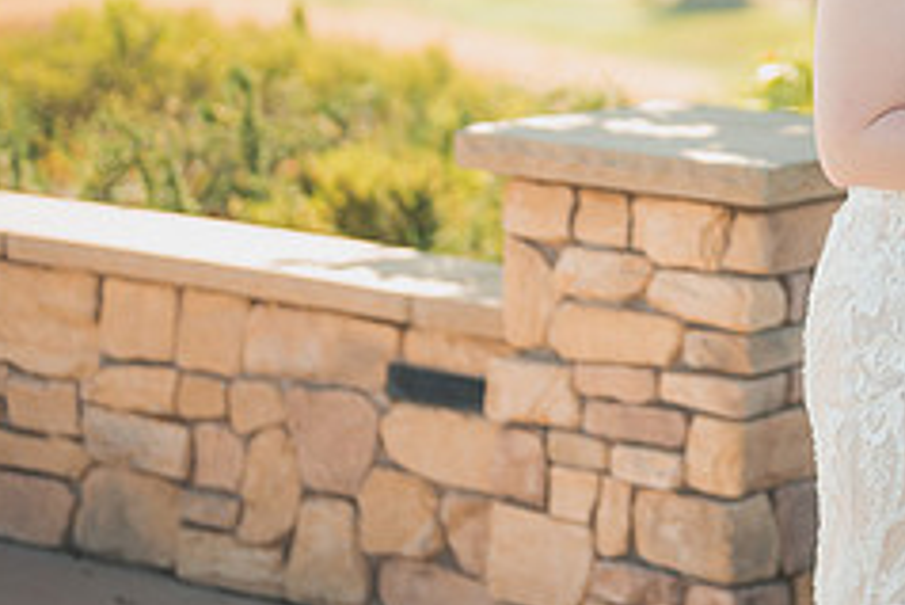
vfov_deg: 11.1
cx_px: 989
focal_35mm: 122
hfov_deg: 16.3
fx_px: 3069
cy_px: -78
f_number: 1.4
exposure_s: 1/1250
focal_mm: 50
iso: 50
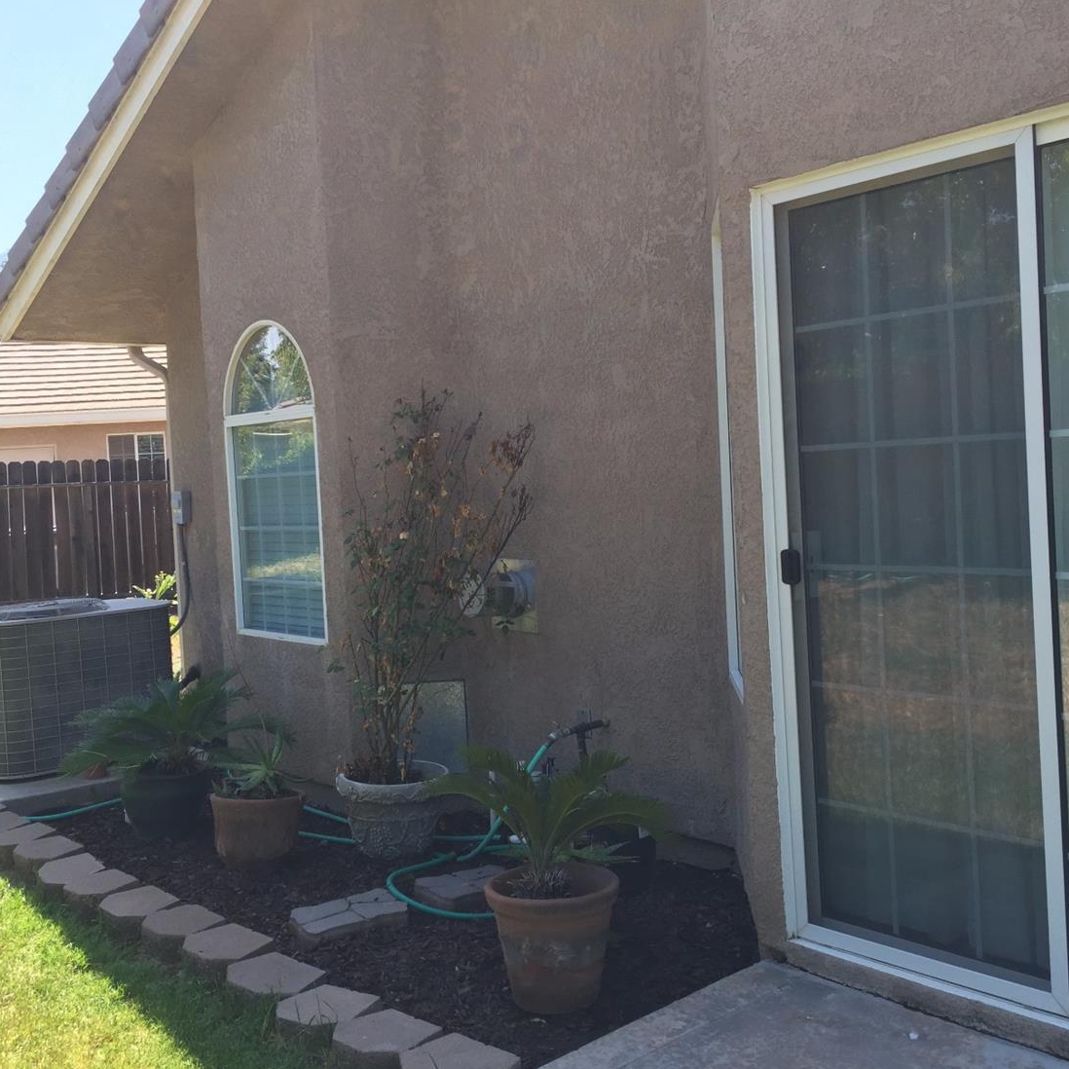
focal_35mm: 35
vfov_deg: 47.2
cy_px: 537
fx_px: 1223
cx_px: 584
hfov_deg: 47.2
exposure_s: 1/514
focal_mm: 4.15
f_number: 2.2
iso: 32
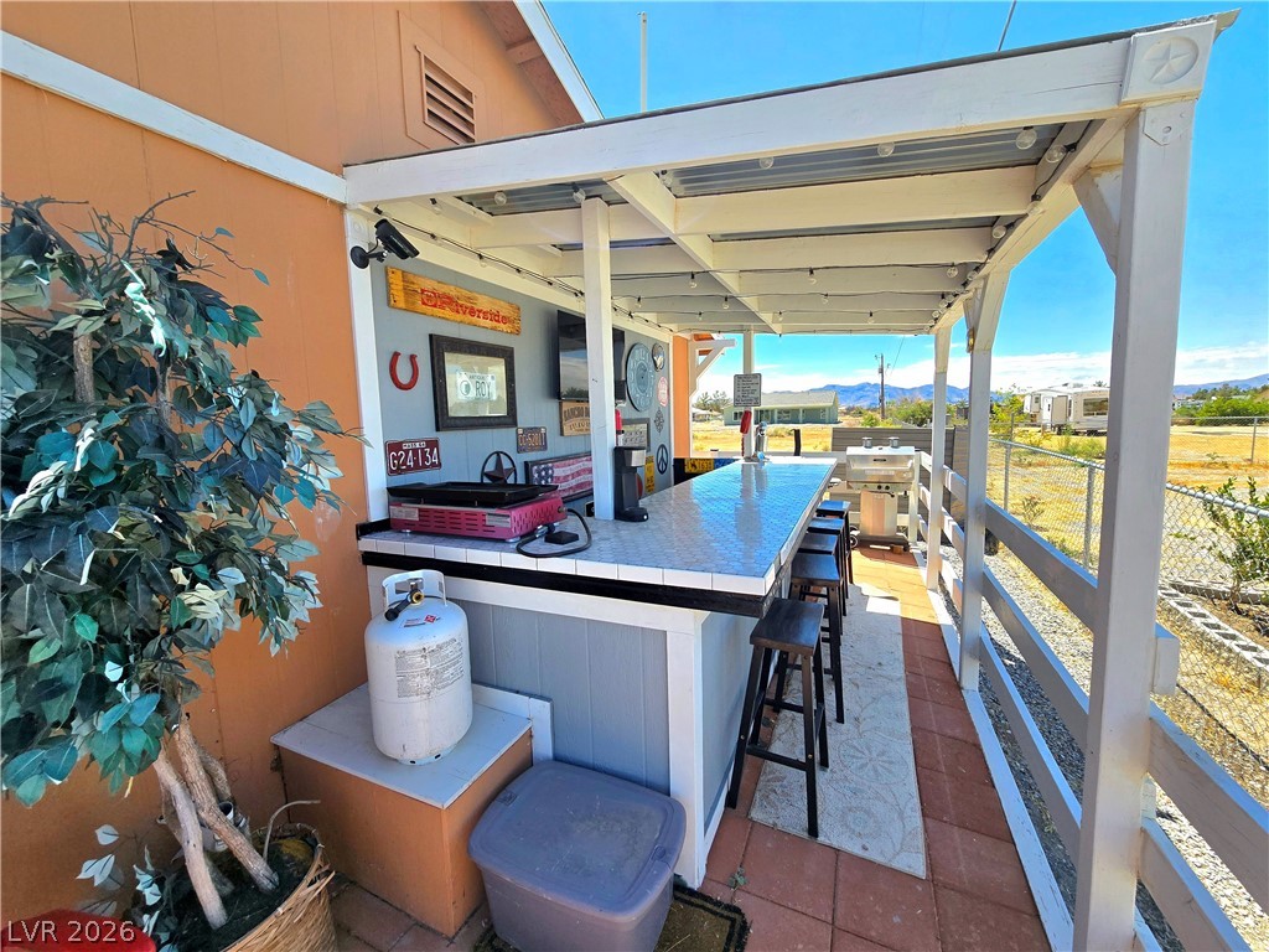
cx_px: 634
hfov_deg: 106.2
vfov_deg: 89.9
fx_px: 477
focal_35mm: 13
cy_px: 476
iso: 50
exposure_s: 1/1667
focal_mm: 2.2
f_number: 2.2
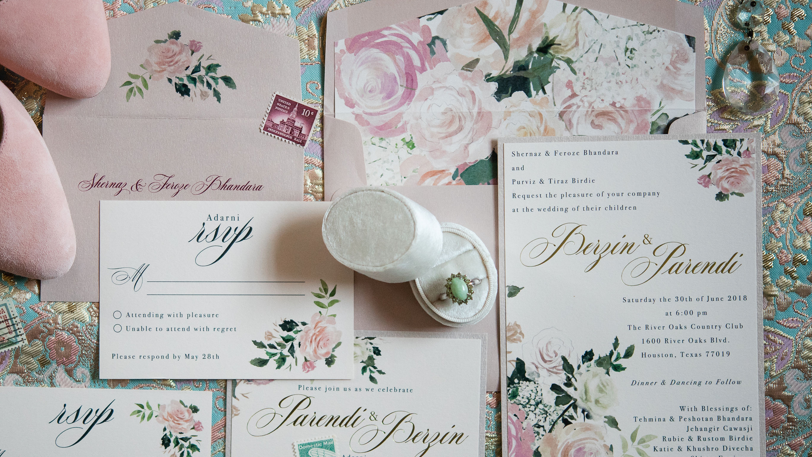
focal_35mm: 93
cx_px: 337
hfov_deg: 22.9
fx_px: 2002
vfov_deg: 13.0
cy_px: 241
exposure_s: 1/200
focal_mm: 60
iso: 1600
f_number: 2.8
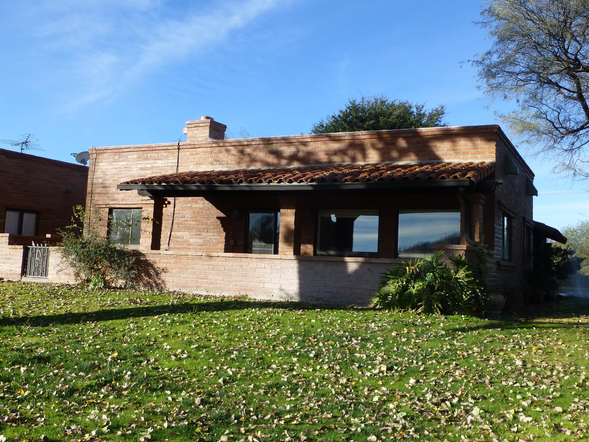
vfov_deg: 40.6
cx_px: 310
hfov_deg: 52.6
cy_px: 190
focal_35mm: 35
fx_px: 596
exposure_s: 1/500
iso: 100
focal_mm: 4.8
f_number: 4
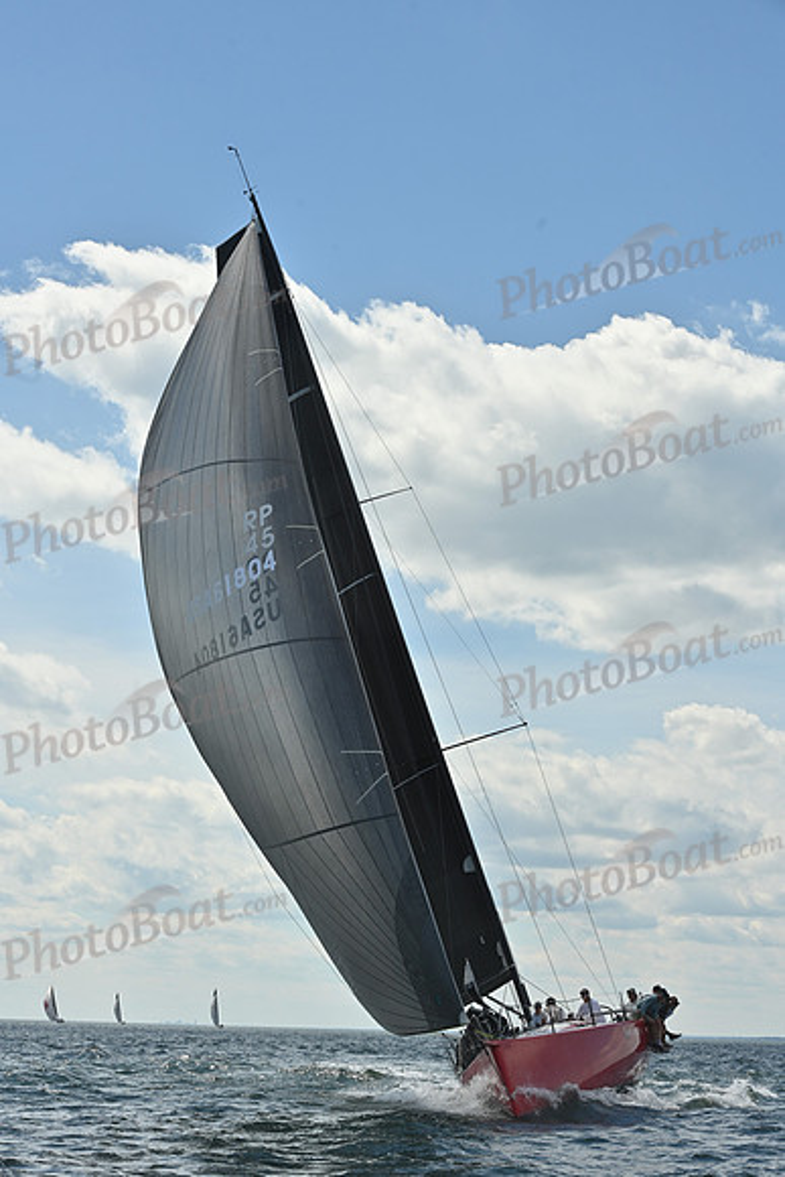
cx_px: 392
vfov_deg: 28.8
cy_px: 588
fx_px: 2288
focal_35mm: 70
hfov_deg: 19.5
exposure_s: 1/1000
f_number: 10
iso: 250
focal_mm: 70
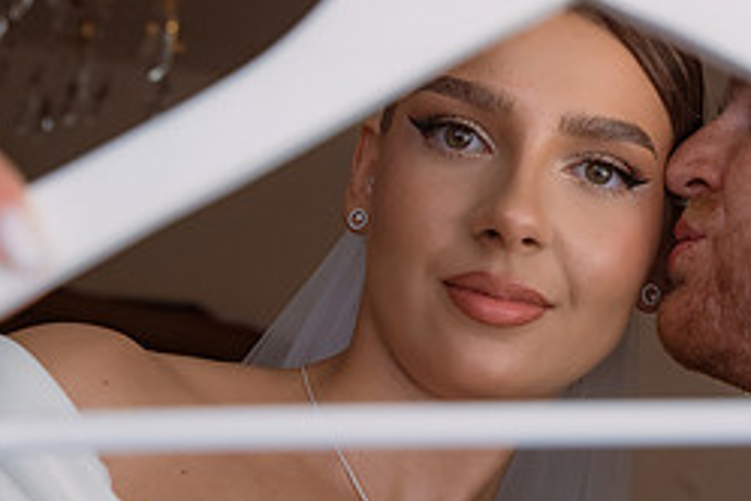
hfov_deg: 21.6
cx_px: 597
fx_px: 1940
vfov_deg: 14.7
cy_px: 213
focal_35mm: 93
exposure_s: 1/320
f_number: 4
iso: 800
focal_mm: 40
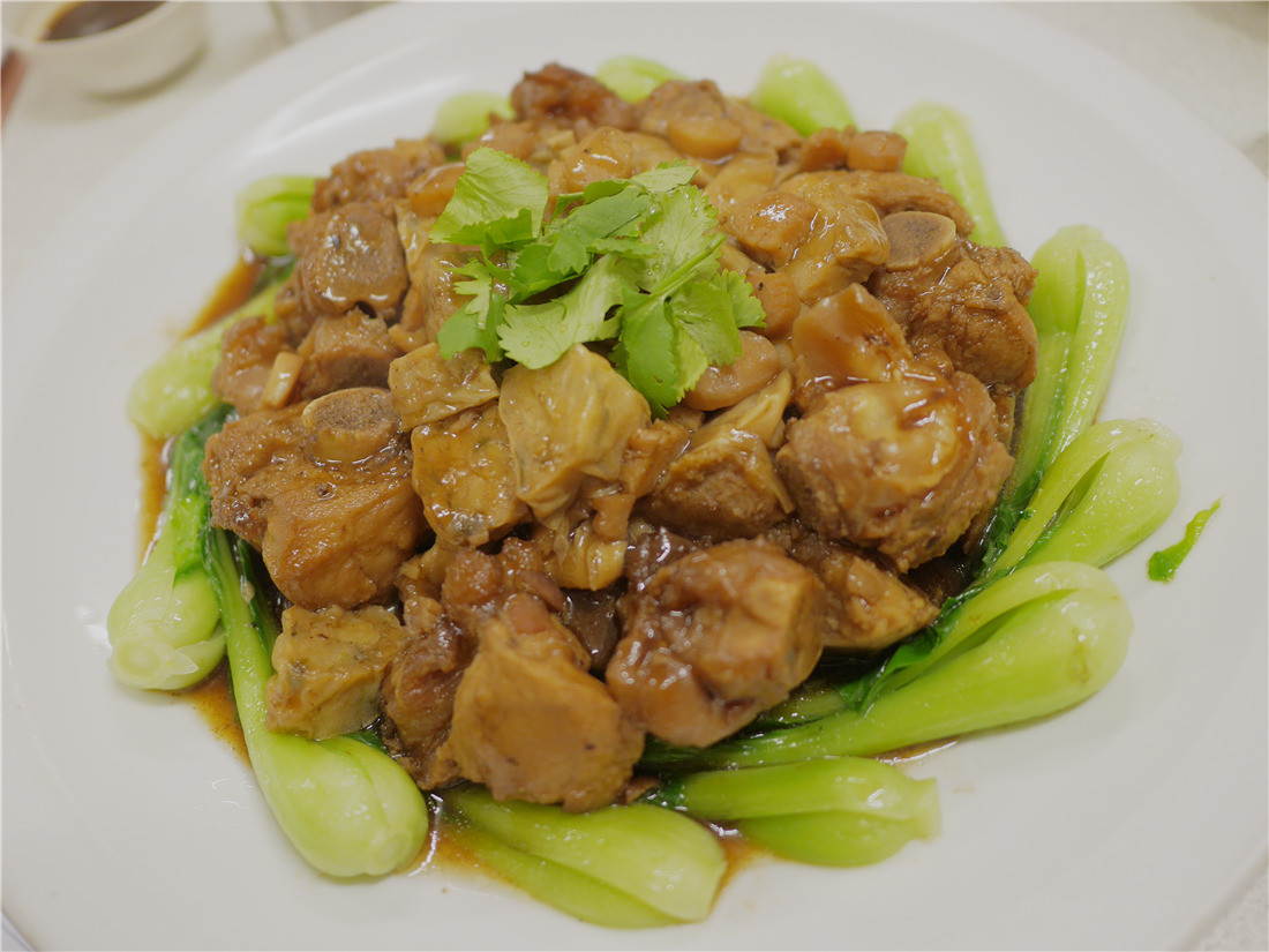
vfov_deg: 46.8
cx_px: 634
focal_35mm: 30
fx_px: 1100
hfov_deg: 60.0
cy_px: 476
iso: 320
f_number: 1.7
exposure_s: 1/60
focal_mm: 15
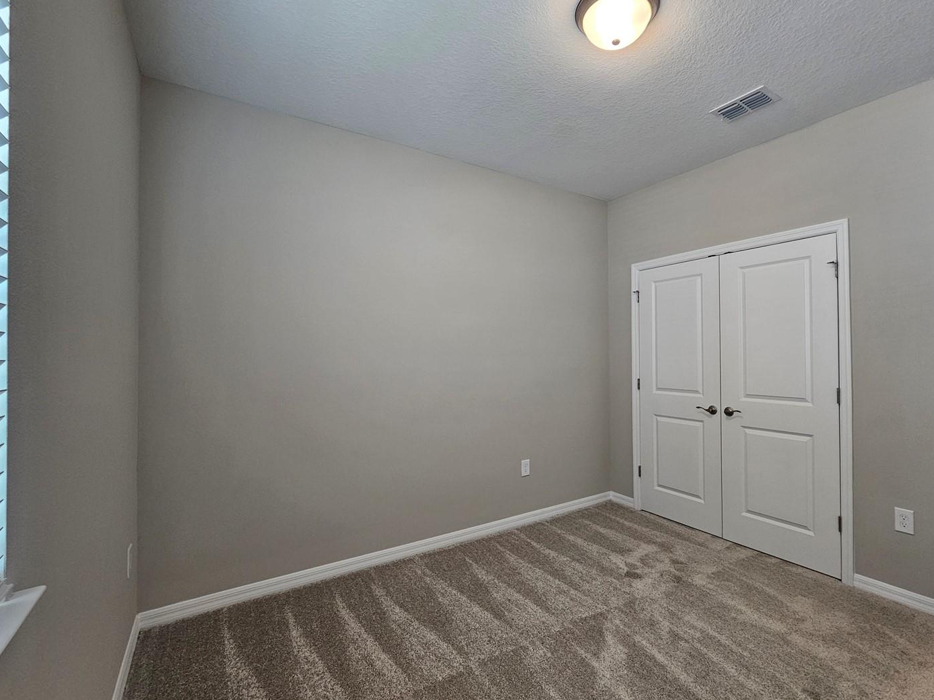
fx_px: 405
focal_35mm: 15
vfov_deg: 81.7
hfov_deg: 97.9
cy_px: 349
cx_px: 510
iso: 160
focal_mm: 2.2
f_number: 2.2
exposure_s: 1/60
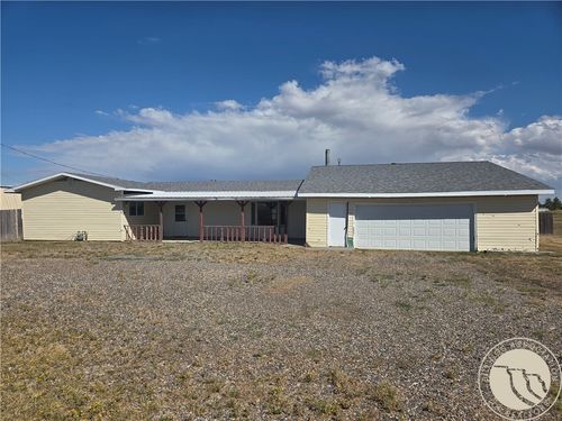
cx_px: 281
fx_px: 373
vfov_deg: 58.9
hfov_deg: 73.9
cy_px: 210
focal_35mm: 23
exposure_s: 1/7891
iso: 64
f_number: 1.8
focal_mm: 5.4
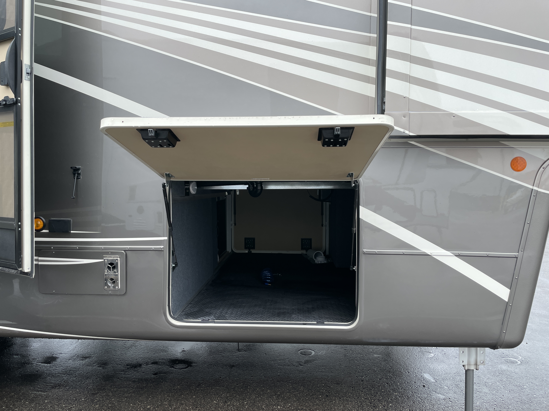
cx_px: 274
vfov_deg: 53.1
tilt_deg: -1.3
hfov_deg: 67.3
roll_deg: +1.0
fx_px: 412
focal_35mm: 26
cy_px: 206
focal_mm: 4.2
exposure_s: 1/812
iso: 32
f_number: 1.6
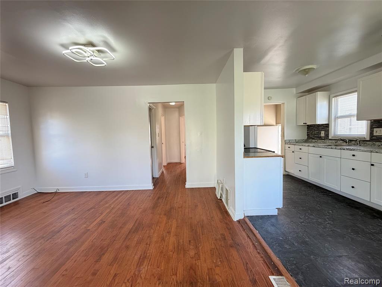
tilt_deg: -4.3
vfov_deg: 85.7
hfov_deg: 102.1
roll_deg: +1.4
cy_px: 144
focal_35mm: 14
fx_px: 154
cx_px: 191
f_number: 2.2
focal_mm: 2.22
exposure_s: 1/120
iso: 320
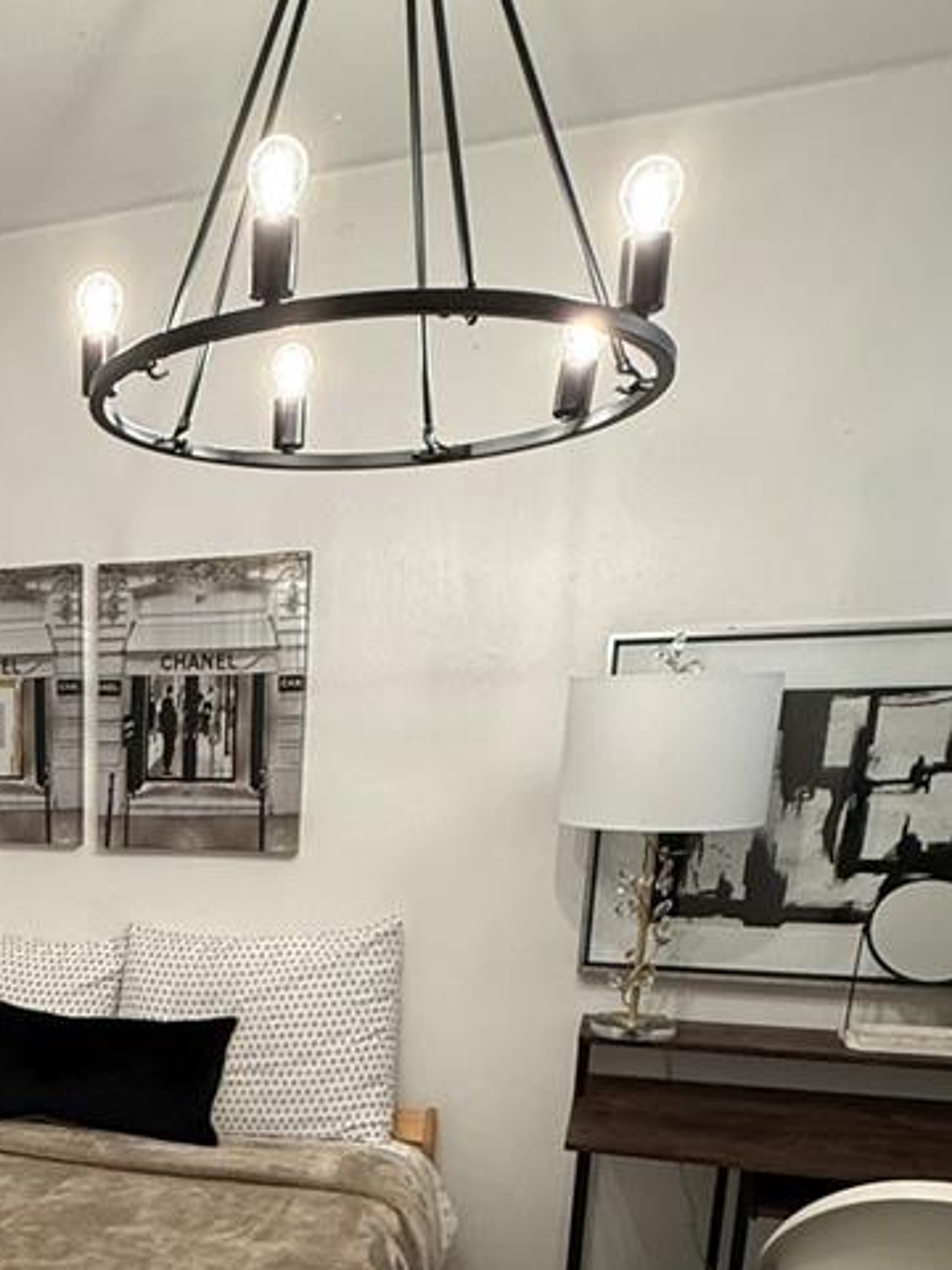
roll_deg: -0.3
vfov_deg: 48.7
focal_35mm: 35
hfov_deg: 37.3
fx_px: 1283
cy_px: 1069
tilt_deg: -14.3
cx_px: 50
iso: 320
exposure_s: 1/120
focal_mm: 2.22
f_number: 2.2
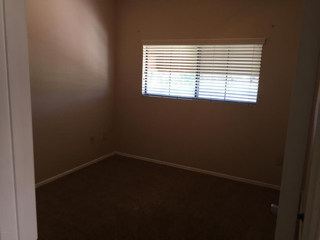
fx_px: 268
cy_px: 120
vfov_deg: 48.2
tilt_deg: -9.1
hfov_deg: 61.7
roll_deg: -3.0
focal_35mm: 29
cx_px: 160
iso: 40
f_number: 2.2
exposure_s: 1/30
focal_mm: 4.15
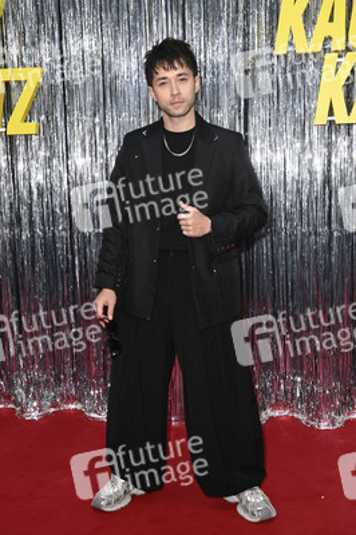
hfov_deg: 28.0
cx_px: 178
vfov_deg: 41.1
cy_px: 268
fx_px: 713
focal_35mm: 48
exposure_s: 1/320
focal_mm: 48
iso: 400
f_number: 5.6
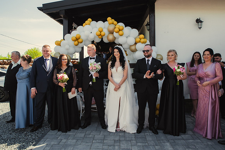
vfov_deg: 49.5
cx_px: 117
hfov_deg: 69.3
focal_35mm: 26
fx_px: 163
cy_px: 73
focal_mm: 24
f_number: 7.1
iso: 200
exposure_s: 1/200
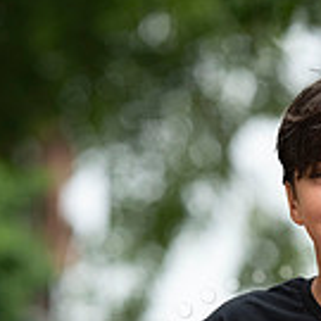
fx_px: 4008
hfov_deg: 4.6
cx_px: 309
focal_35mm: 382
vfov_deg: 4.6
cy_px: 485
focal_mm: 135
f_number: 3.2
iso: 800
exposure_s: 1/1600
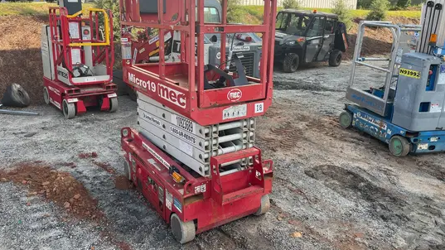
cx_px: 218
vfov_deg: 40.1
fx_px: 342
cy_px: 105
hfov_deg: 66.1
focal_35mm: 29
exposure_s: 1/668
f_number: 1.6
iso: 50
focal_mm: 5.1
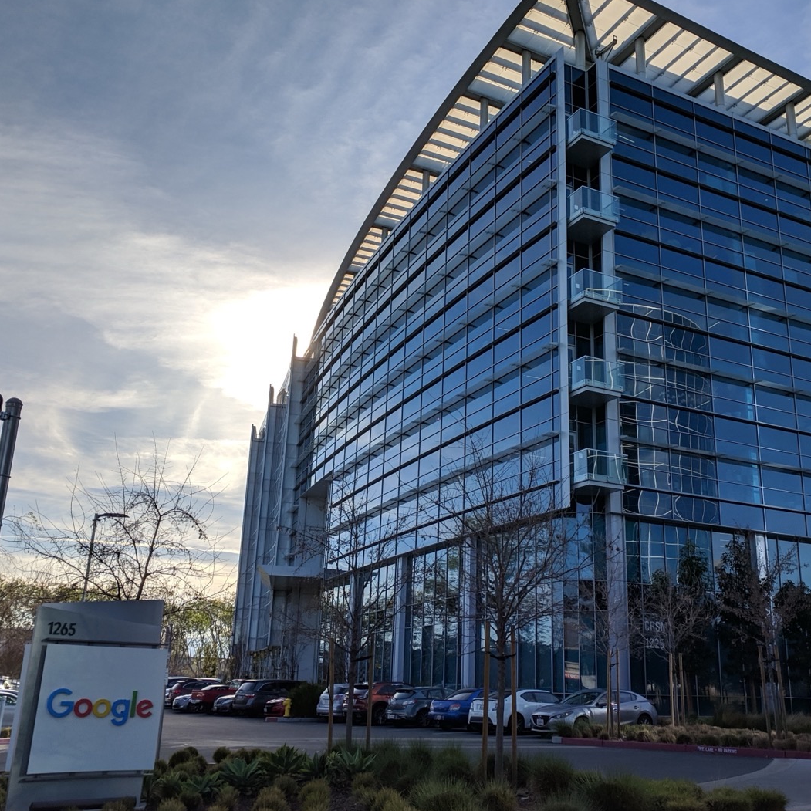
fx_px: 928
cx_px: 467
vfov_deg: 47.2
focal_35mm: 35
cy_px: 393
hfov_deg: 47.1
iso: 50
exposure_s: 1/3876
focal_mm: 4.67
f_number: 2
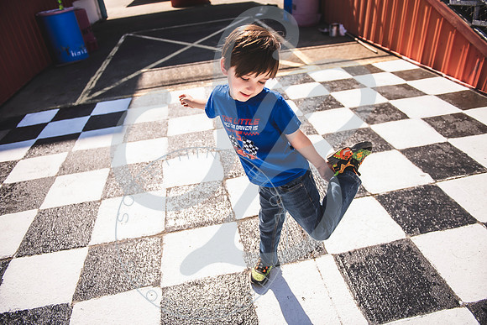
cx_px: 244
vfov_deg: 53.2
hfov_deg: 73.7
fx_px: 325
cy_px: 162
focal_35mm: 24
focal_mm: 24
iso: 100
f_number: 2.8
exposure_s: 1/1600
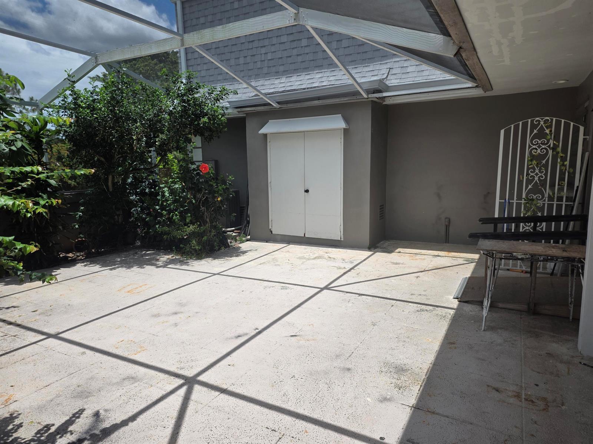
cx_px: 296
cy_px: 222
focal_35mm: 23
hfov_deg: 73.9
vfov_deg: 58.9
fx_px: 394
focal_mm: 6.25
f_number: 1.7
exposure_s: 1/5958
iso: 80
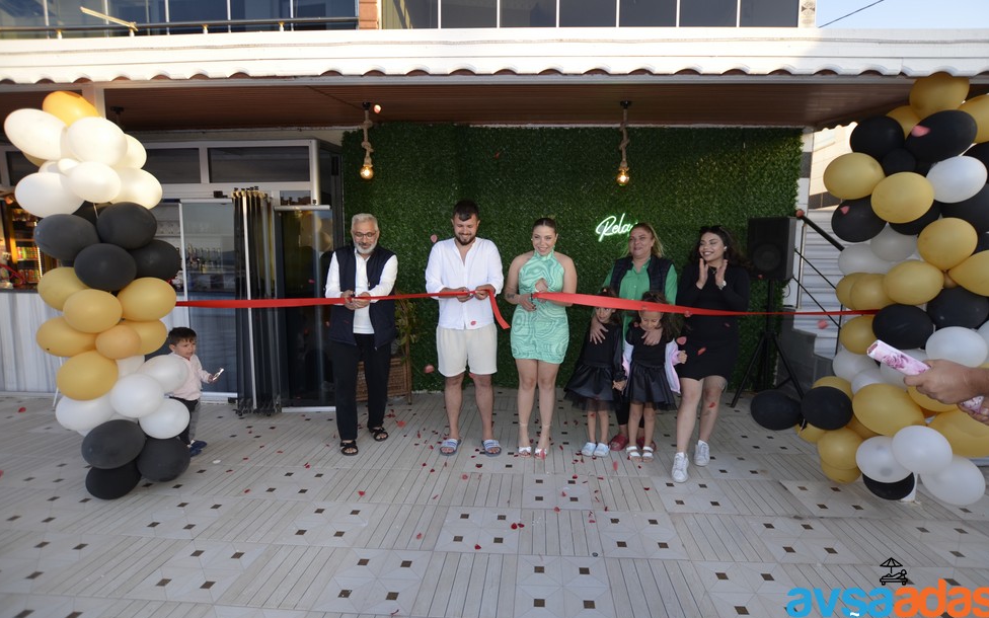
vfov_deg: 71.3
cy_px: 311
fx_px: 431
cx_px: 499
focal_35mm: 16
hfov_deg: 97.8
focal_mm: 10
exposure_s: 1/200
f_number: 3.5
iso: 160
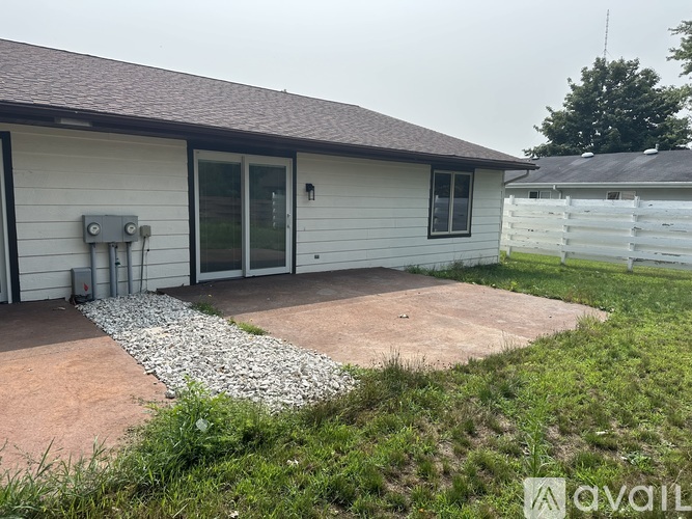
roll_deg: -1.5
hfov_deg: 71.6
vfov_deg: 56.8
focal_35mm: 24
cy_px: 260
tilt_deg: -6.4
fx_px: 480
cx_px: 346
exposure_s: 1/4348
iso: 80
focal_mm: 6.86
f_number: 1.78
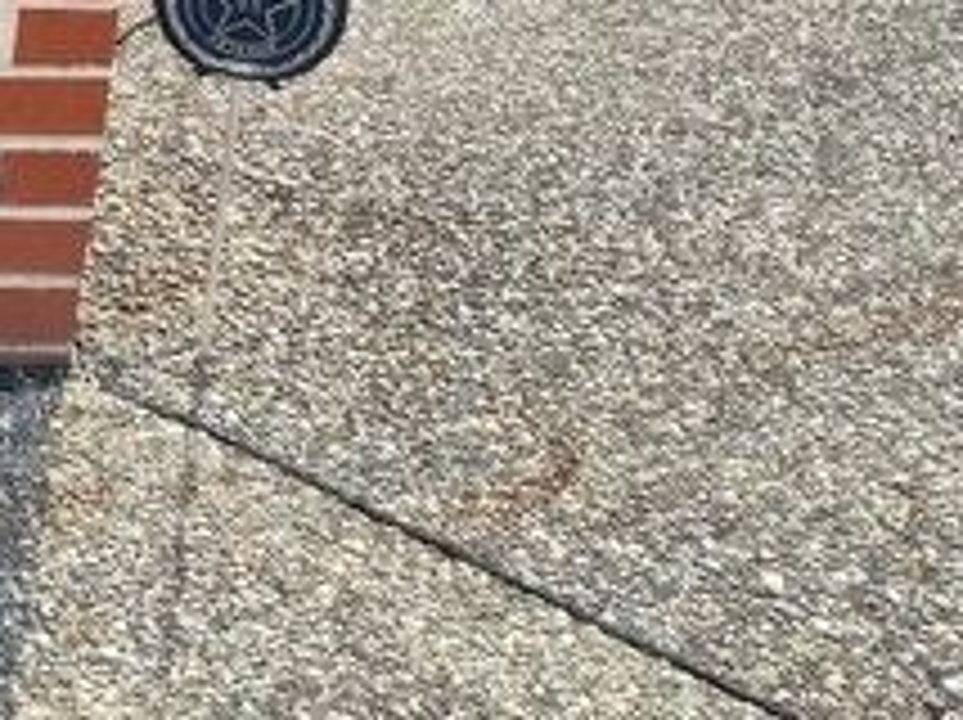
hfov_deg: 18.8
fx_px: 2390
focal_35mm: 86
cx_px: -652
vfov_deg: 15.9
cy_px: -306
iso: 100
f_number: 1.8
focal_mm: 5.56
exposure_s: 1/442
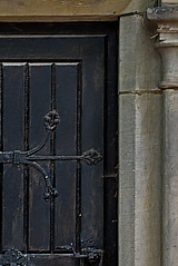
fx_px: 1293
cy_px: 260
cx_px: -7
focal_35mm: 175
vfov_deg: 11.6
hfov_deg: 7.8
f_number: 6.3
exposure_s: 1/60
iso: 280
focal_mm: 31
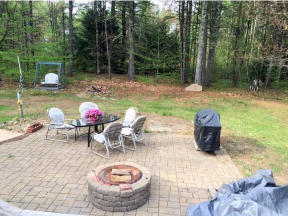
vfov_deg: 48.3
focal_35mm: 29
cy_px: 108
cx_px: 144
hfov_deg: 61.6
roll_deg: +0.2
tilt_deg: -12.8
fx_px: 241
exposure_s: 1/345
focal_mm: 4.15
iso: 32
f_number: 2.2
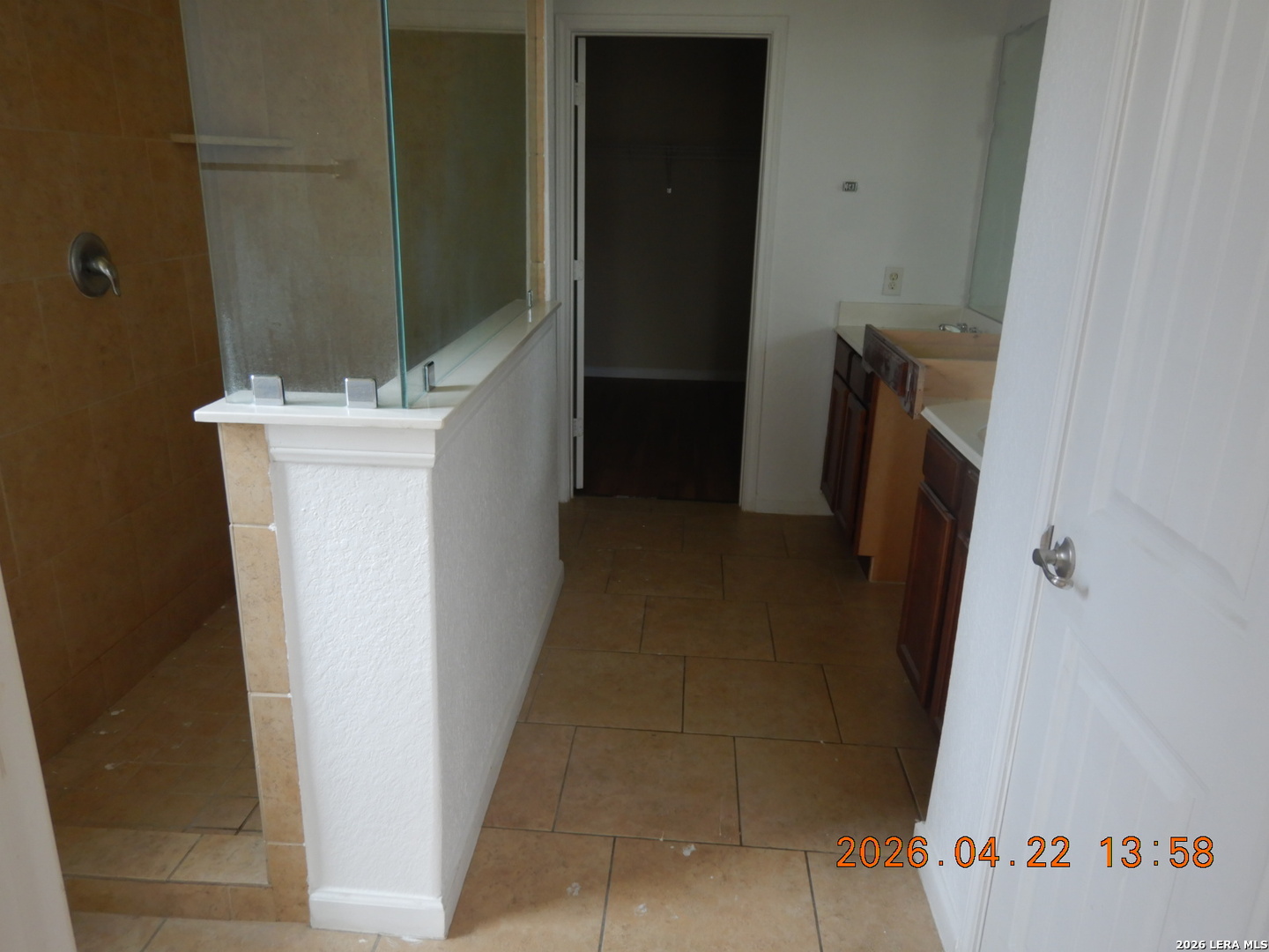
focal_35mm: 24
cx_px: 634
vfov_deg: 56.8
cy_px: 476
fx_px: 880
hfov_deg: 71.6
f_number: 2.8
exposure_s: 1/50
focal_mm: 4.3
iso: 125
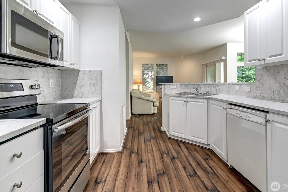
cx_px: 154
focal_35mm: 17
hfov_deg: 93.1
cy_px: 85
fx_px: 136
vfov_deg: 70.2
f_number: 11
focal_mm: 10
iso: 3200
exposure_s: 1/4
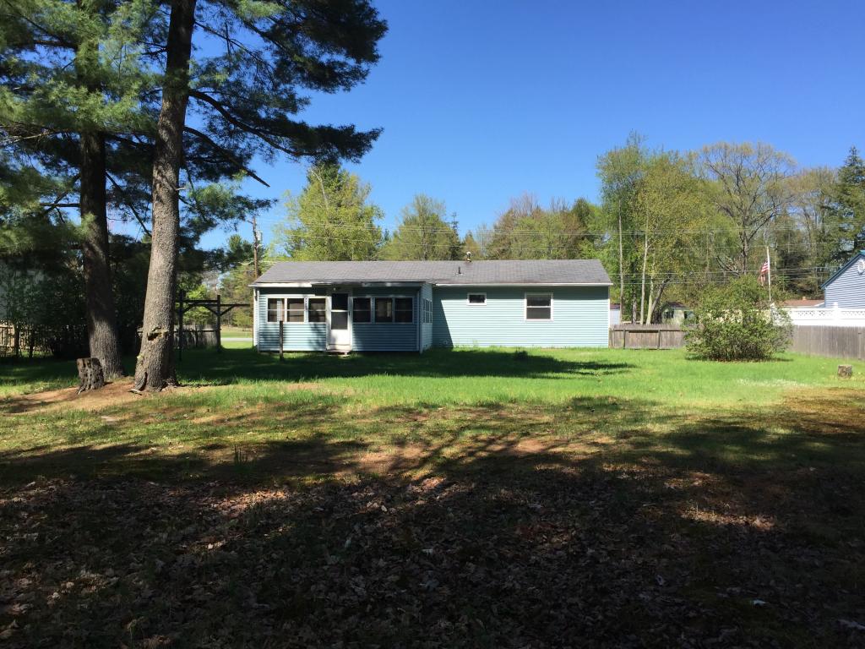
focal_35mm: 29
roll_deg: -1.6
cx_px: 432
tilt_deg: +0.2
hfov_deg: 61.7
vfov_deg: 48.2
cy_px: 324
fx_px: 725
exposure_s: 1/1319
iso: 32
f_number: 2.2
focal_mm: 4.15
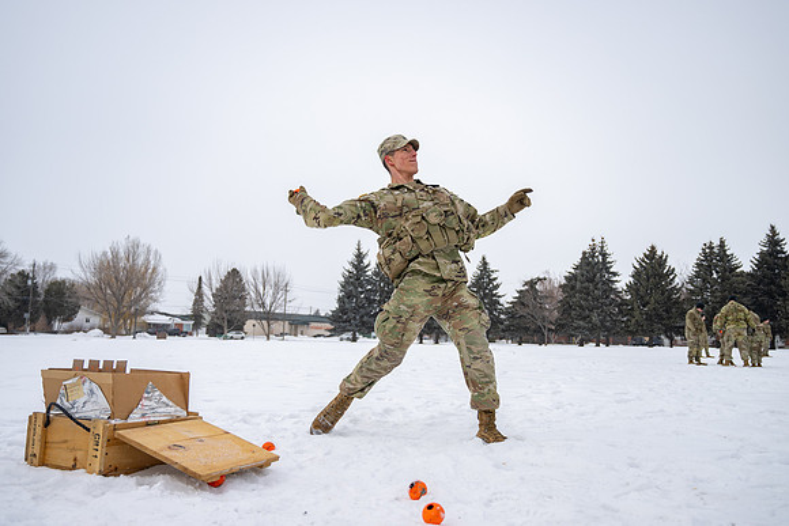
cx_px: 394
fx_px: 680
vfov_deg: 42.3
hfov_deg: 60.3
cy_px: 263
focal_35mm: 31
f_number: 4
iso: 100
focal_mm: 31
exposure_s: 1/800
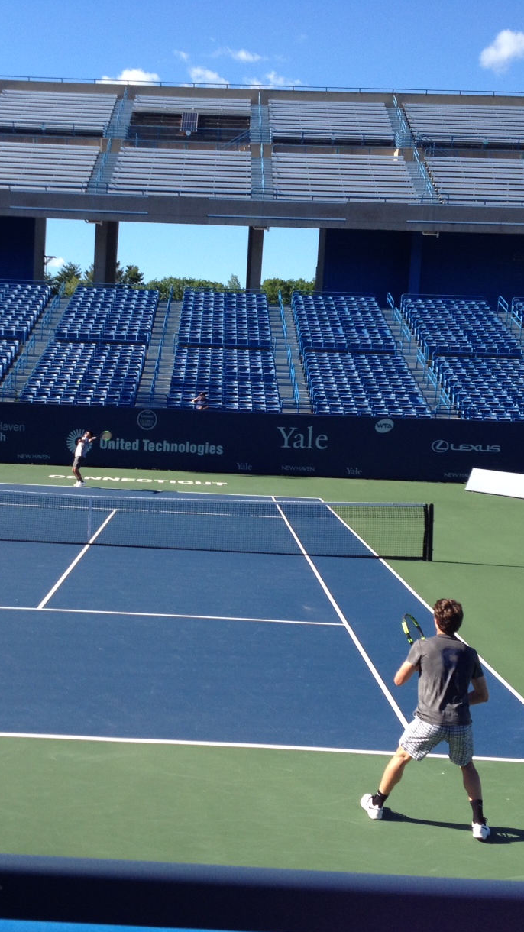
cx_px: 185
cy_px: 466
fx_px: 1260
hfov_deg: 23.4
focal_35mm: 51
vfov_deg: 40.6
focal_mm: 4.28
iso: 50
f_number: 2.4
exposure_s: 1/1042
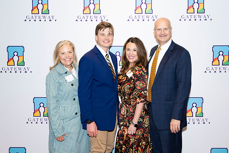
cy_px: 76
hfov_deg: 40.6
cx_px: 121
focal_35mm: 49
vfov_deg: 27.8
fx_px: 309
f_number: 5.6
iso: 800
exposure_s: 1/160
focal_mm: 46
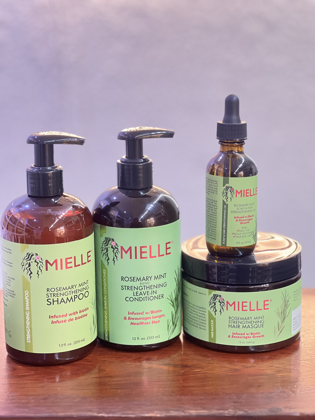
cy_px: 210
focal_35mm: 77
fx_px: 934
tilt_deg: -12.1
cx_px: 158
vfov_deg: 25.3
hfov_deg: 19.1
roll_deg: +1.6
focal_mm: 9
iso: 320
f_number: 2.8
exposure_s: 1/25
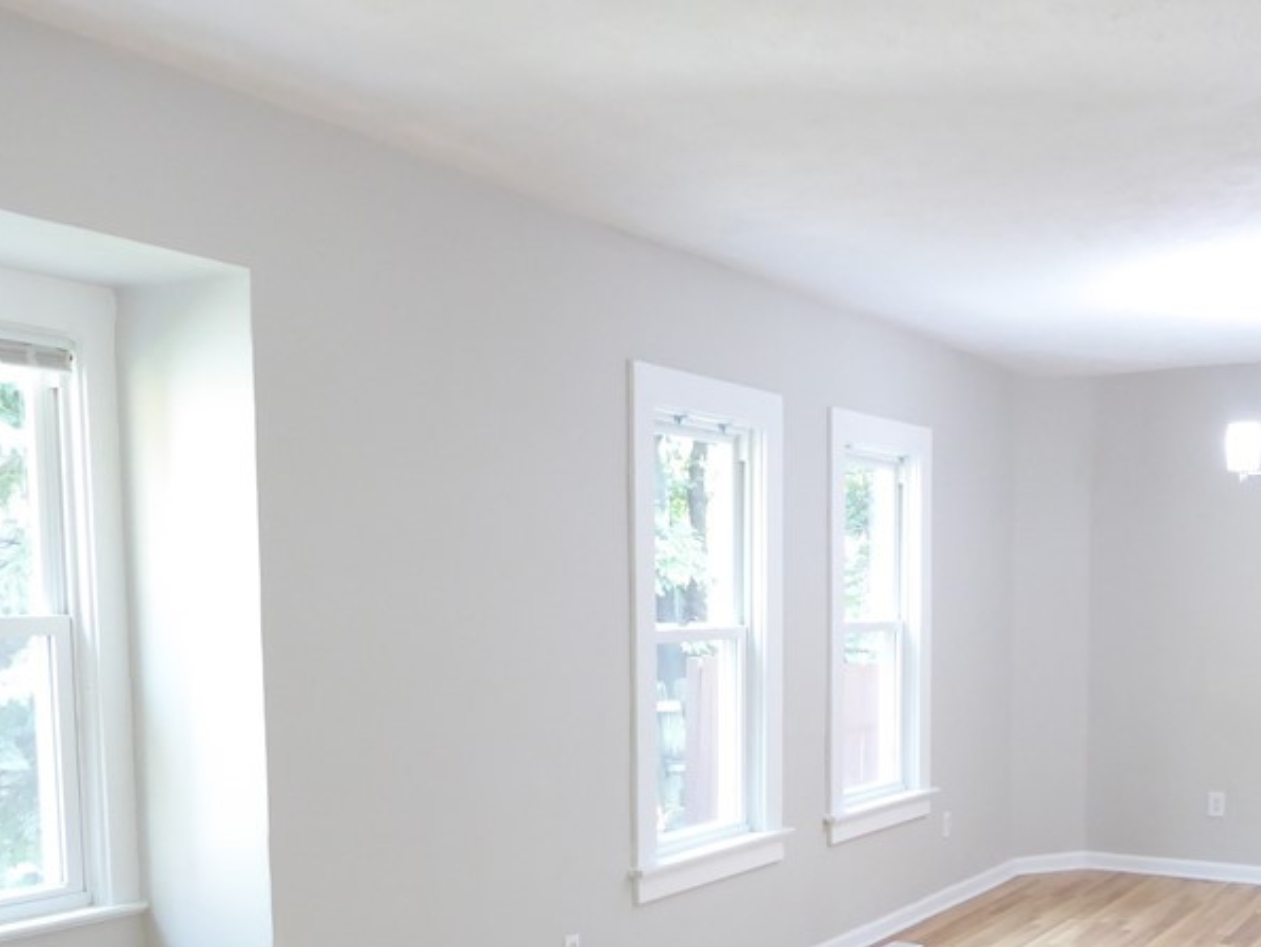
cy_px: 780
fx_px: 1567
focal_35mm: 43
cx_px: 731
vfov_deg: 32.6
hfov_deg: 43.7
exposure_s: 1/40
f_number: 3.3
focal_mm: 4.3
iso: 400
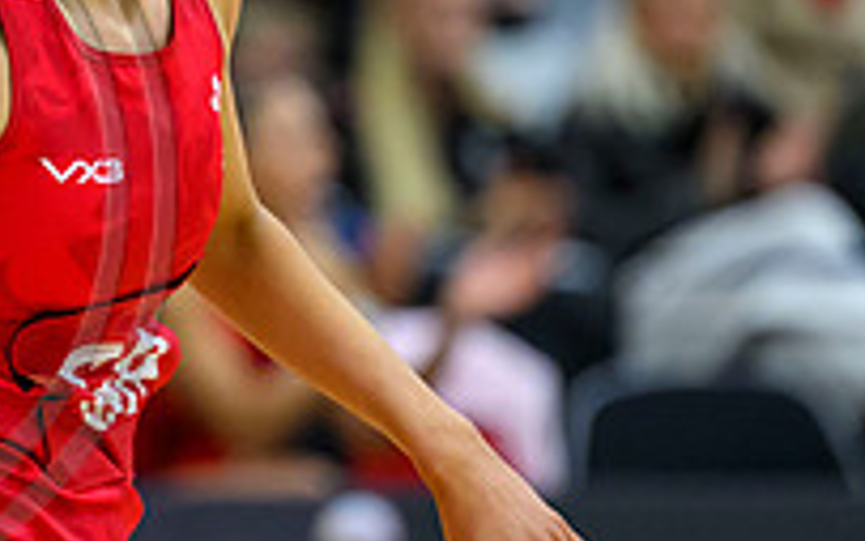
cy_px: 145
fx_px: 15634
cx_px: -57
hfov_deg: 3.2
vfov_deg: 2.0
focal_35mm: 663
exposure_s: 1/1250
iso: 4000
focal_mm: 195
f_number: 2.8
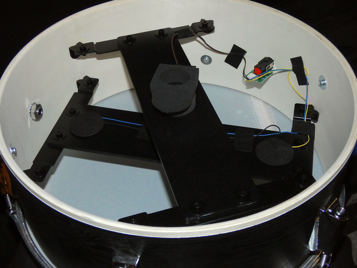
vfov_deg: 31.5
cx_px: 178
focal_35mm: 46
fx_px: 474
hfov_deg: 41.2
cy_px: 134
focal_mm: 8.2
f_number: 3.8
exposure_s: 1/60
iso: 800
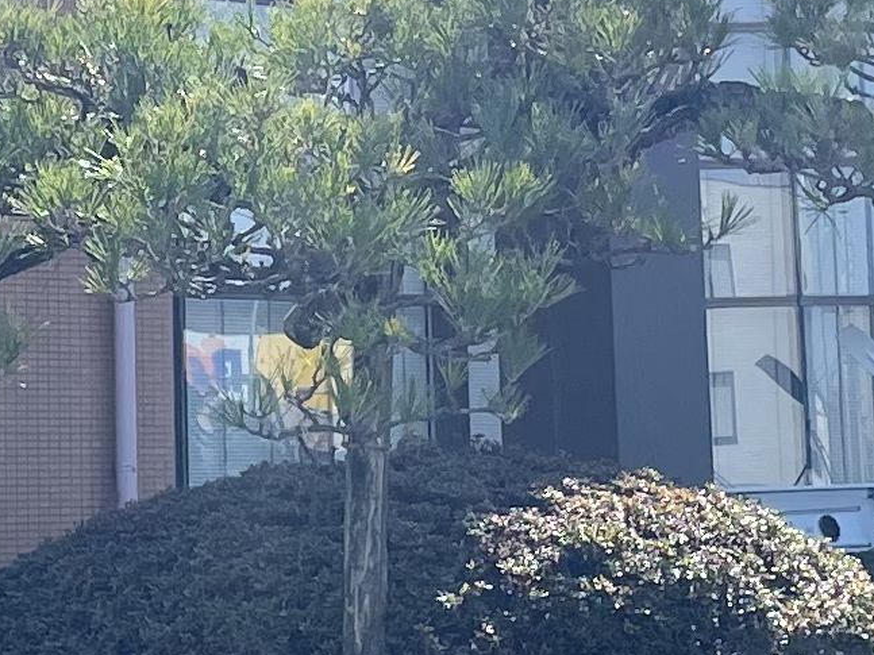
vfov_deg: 9.0
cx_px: 289
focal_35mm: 162
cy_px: -128
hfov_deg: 12.2
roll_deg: +1.3
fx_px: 4089
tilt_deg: +10.9
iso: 32
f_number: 1.6
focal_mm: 4.2
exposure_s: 1/1335
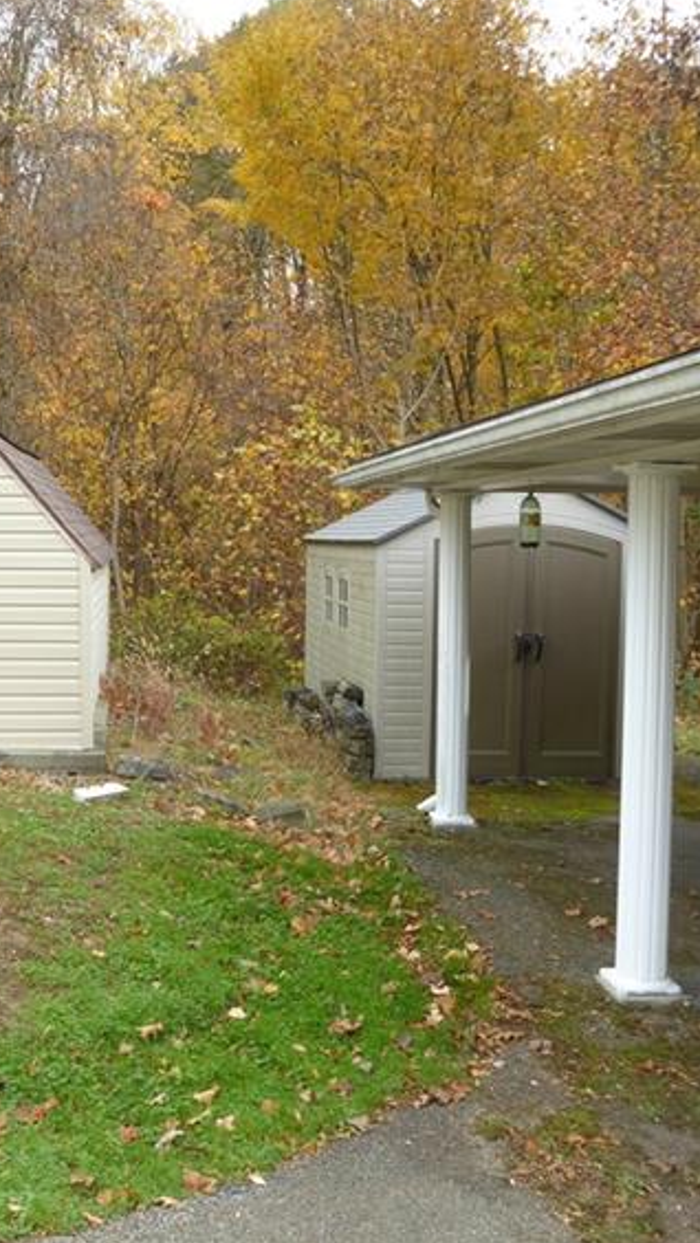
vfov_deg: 54.0
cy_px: 590
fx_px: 1220
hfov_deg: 31.6
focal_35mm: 37
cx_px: 211
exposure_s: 1/80
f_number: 4.5
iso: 100
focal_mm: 4.3
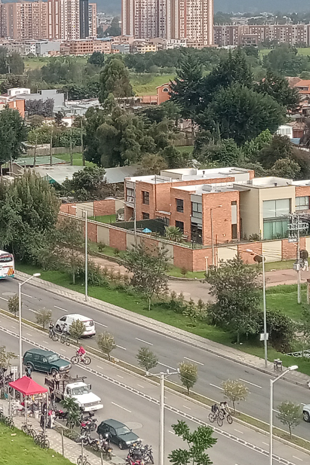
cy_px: 94
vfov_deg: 21.2
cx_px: -44
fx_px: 1227
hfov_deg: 14.0
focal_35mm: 95
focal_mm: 3.98
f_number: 1.8
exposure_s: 1/568
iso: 102
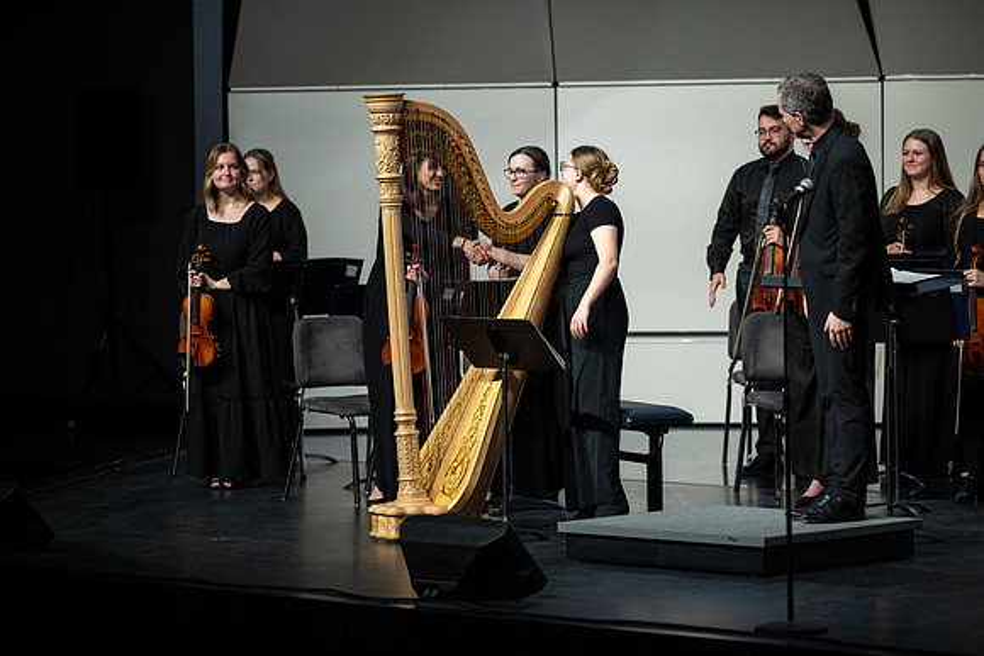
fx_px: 4101
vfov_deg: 9.2
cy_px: 328
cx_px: 492
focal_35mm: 150
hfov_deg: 13.7
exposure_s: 1/500
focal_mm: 150
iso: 1600
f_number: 2.8
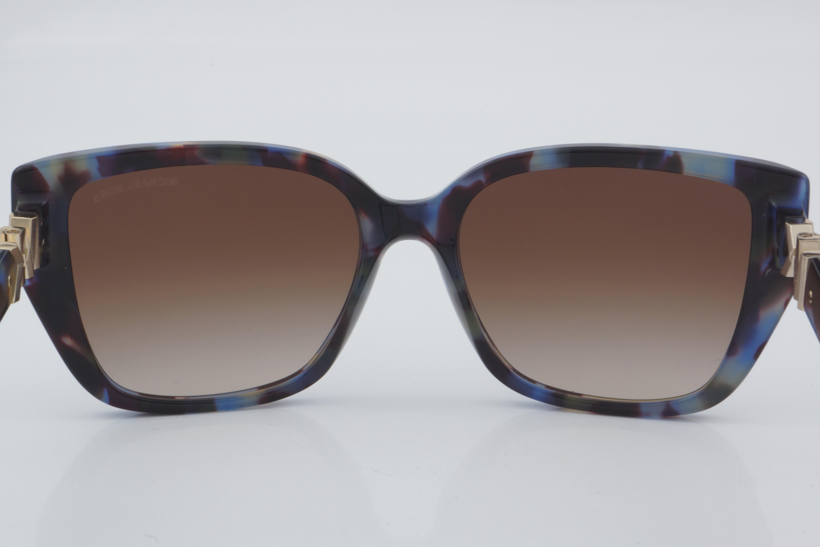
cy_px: 274
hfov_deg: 24.6
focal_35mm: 82
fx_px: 1879
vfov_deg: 16.6
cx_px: 410
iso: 100
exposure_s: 1/4
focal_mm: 55
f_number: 32
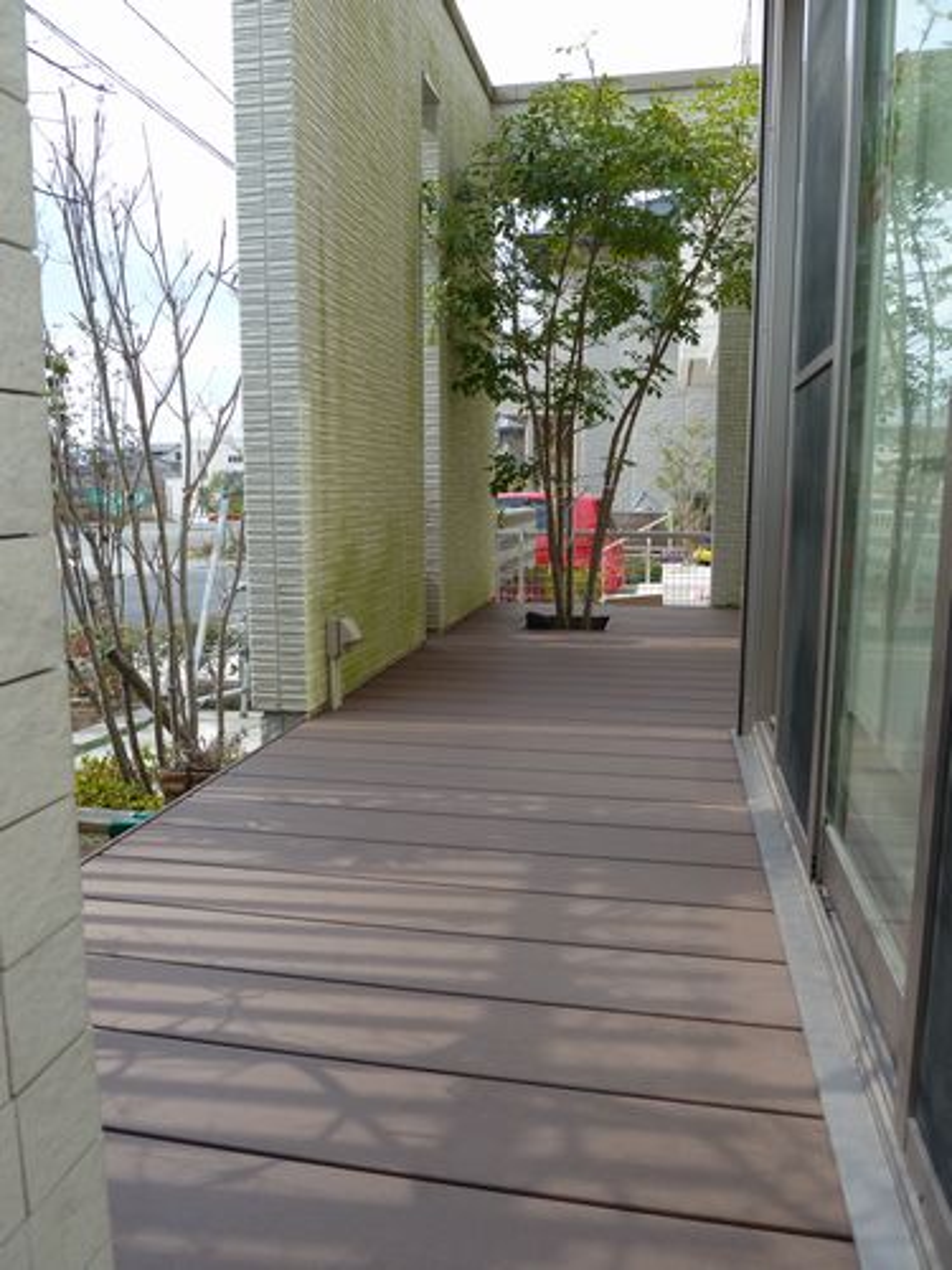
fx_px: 917
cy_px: 635
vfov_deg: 69.4
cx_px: 476
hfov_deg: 54.9
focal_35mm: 25
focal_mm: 4.1
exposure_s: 1/320
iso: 80
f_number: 3.5
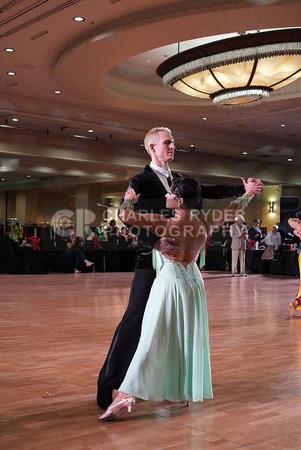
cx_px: 150
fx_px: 602
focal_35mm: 48
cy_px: 225
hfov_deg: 28.1
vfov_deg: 41.1
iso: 5000
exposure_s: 1/320
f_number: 5.6
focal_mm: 48
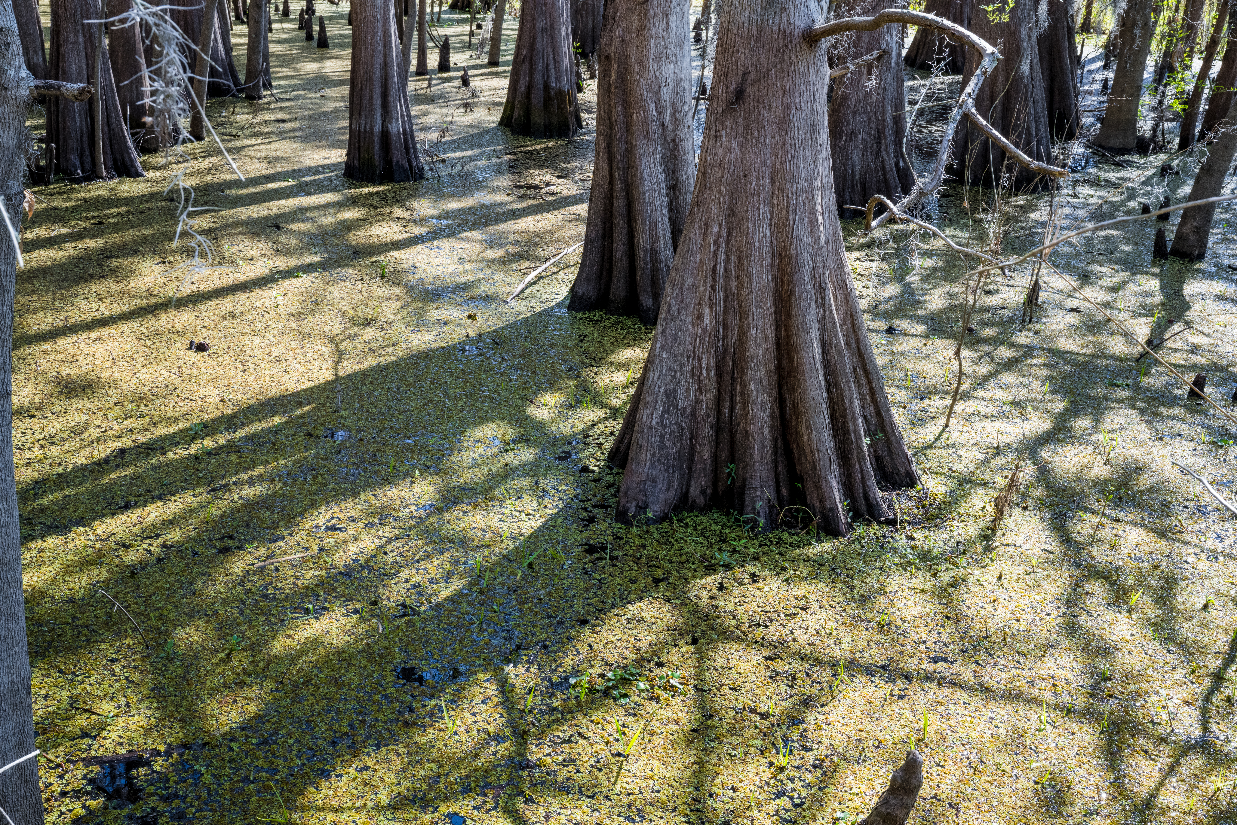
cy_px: 412
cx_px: 618
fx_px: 1443
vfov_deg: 31.9
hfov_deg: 46.4
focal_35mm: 42
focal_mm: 42
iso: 800
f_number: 14
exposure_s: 1/125
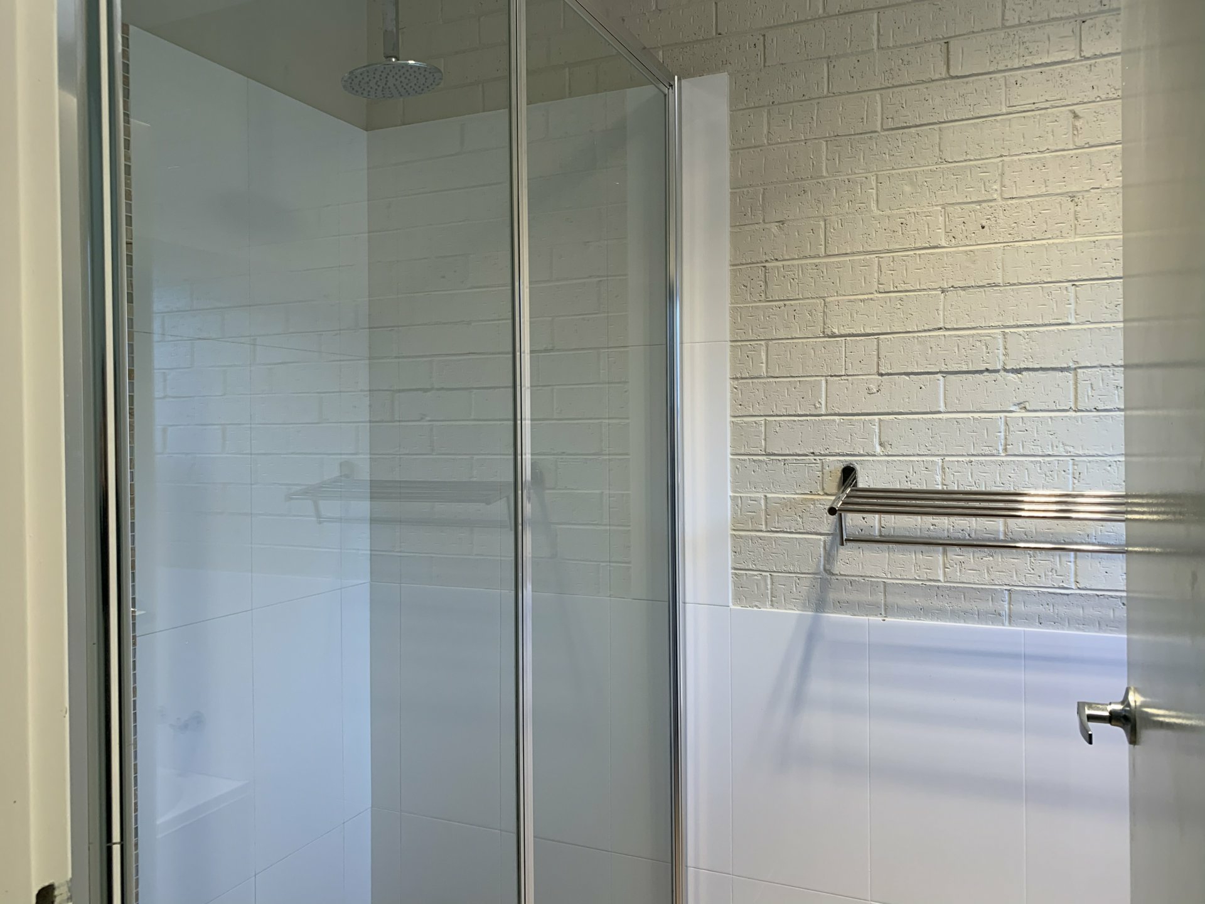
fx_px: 905
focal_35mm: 26
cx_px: 602
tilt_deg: -0.6
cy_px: 452
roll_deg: +0.2
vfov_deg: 53.1
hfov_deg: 67.3
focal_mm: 4.25
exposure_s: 1/100
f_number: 1.8
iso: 50
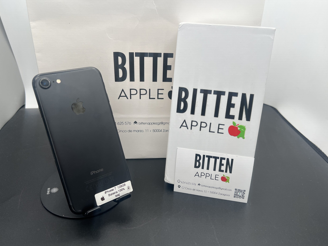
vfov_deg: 51.4
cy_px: 127
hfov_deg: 65.3
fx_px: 256
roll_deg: -2.0
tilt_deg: -30.7
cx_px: 167
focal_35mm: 27
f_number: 1.5
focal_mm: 5.7
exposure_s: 1/482
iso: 50
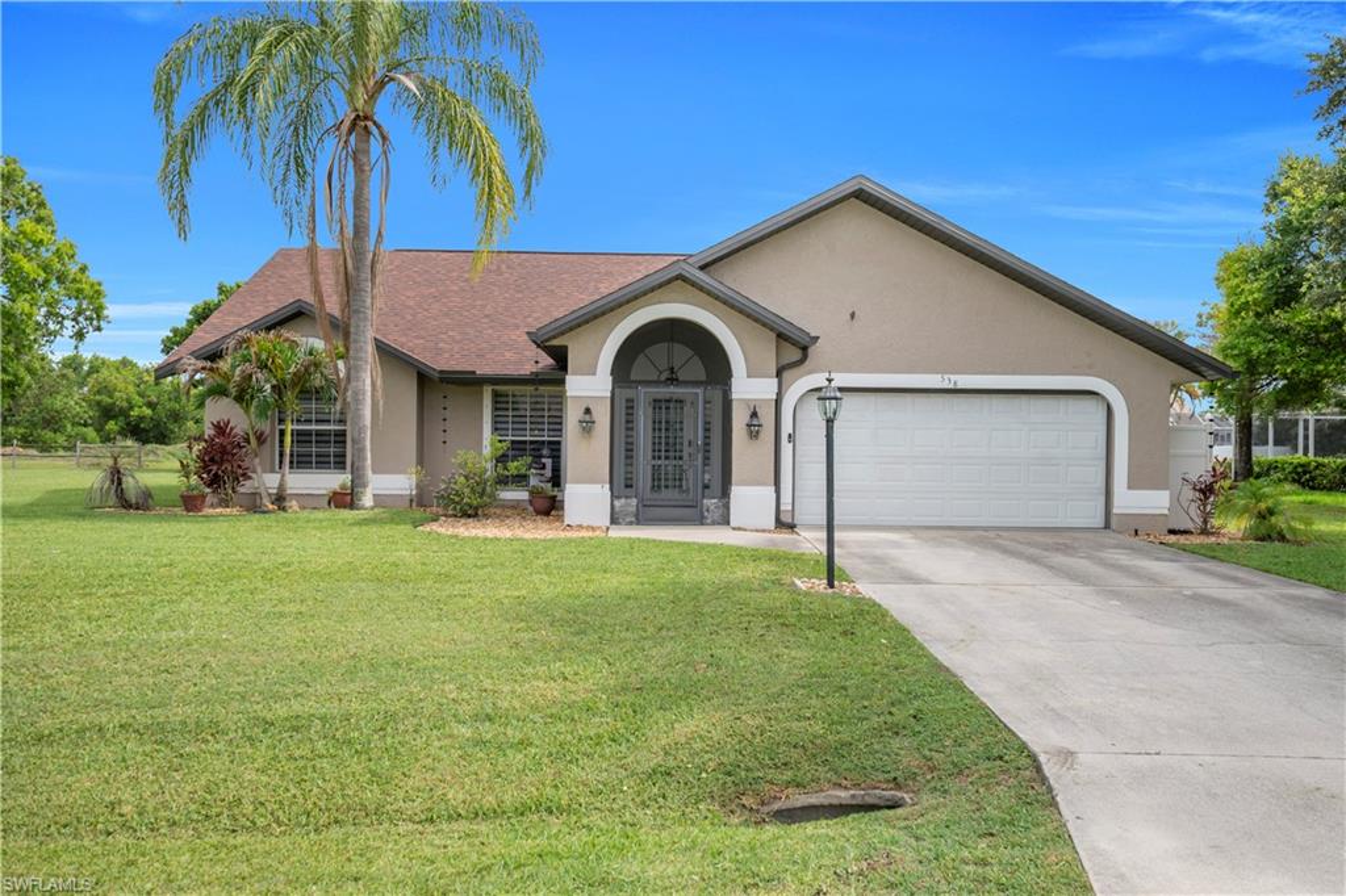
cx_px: 673
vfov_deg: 43.6
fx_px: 1121
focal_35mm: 30
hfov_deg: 61.9
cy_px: 448
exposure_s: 1/200
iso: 100
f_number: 7.1
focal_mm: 20
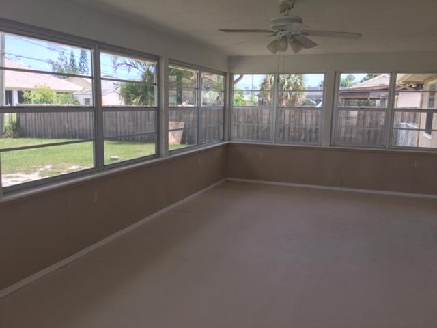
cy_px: 164
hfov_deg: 58.4
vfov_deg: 45.4
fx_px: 391
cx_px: 218
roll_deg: -1.8
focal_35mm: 31
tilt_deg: -9.7
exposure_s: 1/306
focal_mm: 3.3
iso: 25
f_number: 2.4
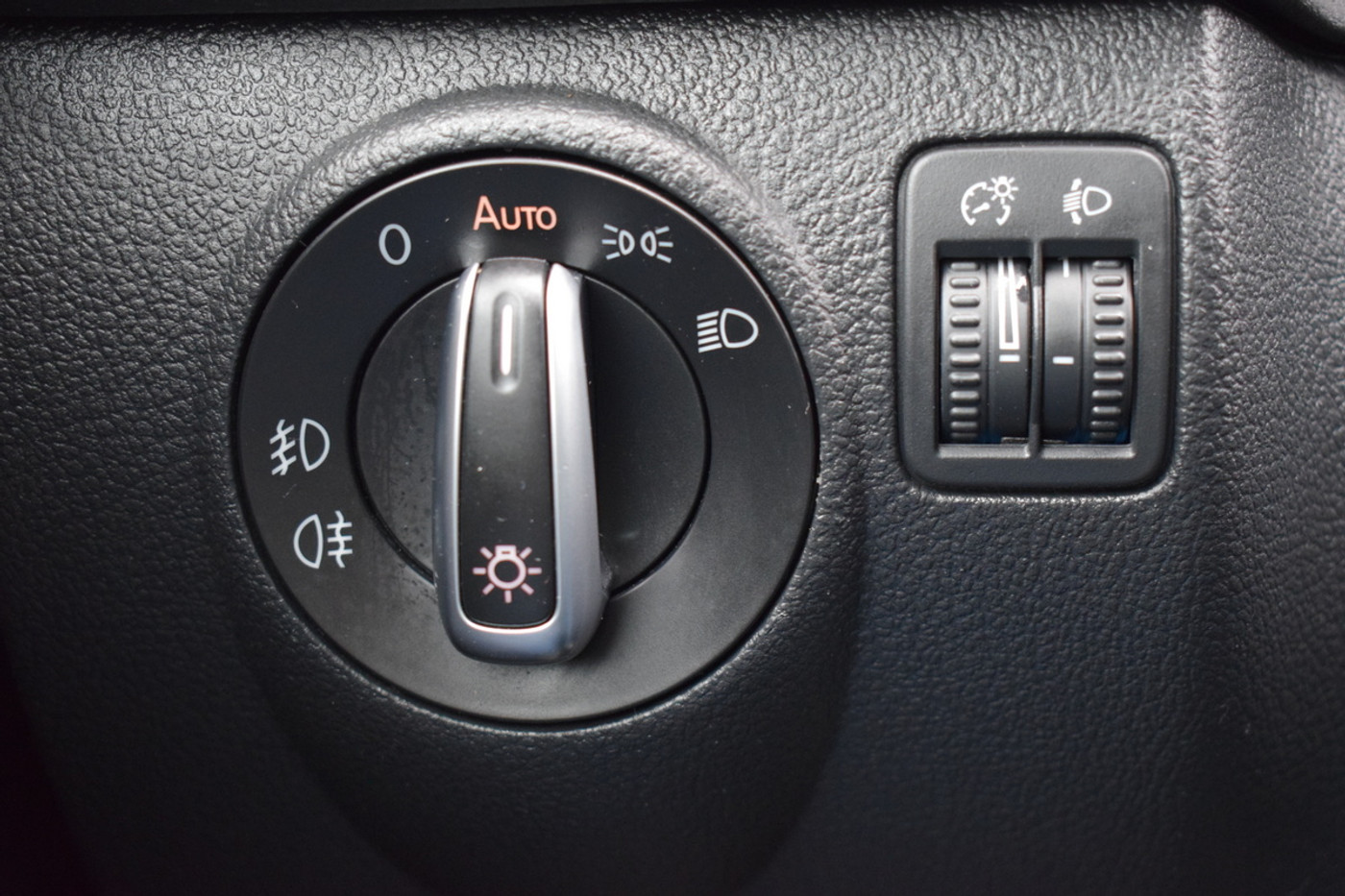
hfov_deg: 31.9
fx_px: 2353
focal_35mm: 63
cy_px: 448
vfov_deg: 21.6
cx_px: 672
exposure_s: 1/125
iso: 2500
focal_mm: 42
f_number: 5
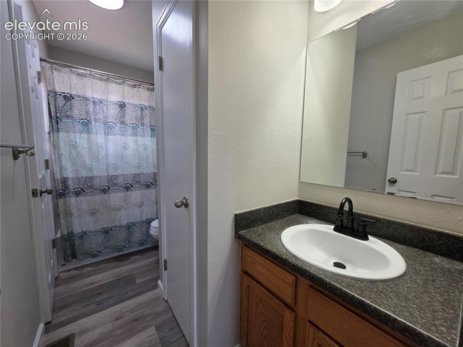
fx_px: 174
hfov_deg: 106.2
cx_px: 232
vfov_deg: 89.9
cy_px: 174
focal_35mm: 13
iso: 80
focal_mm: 2.2
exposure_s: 1/120
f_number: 1.9
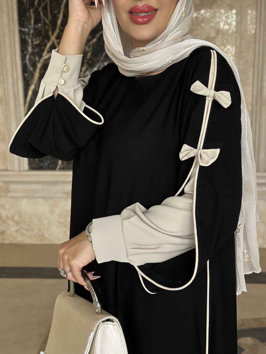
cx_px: 133
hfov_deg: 30.3
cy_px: 177
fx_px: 492
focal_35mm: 48
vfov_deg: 39.7
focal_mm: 6.86
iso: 80
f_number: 1.78
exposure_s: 1/121
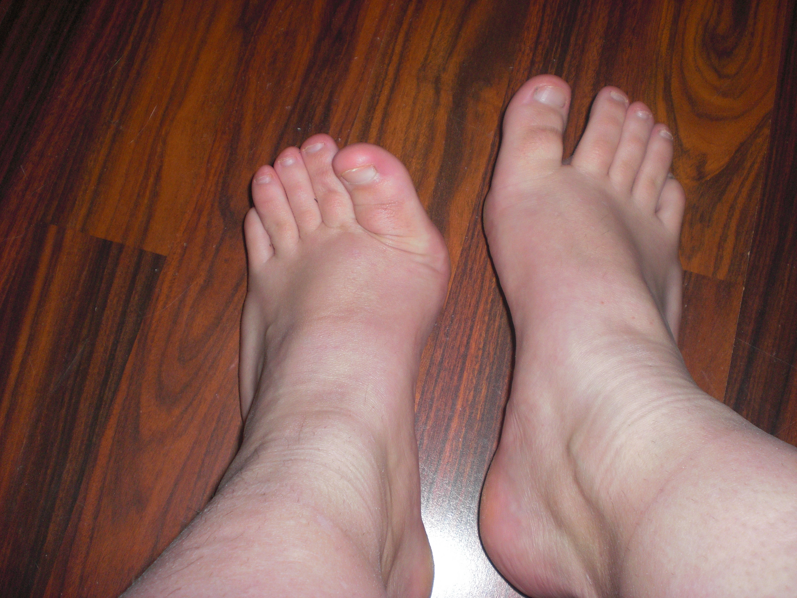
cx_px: 398
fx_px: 875
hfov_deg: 49.0
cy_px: 299
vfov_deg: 37.7
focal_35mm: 38
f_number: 3.1
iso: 100
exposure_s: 1/60
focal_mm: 6.3
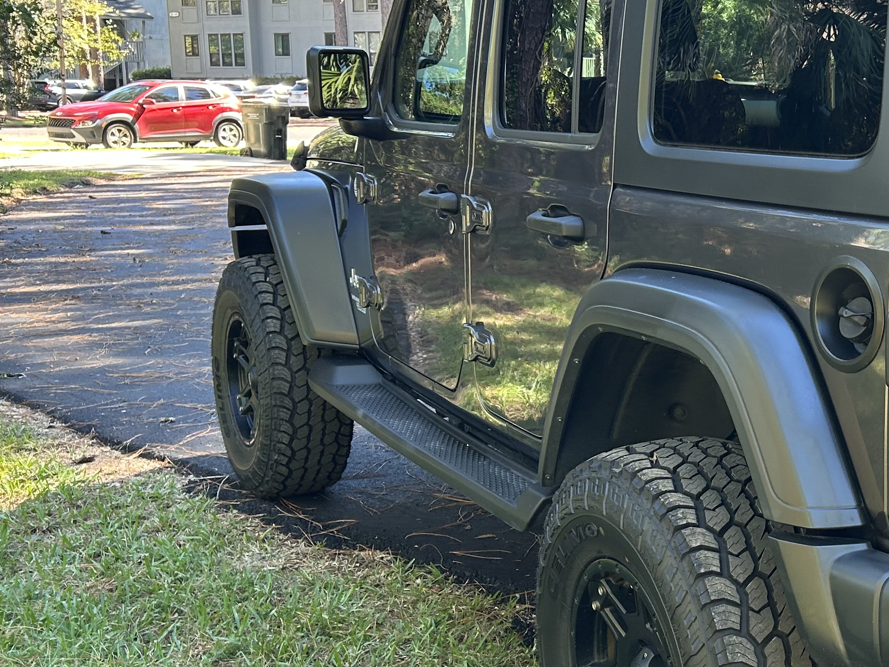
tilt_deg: -10.4
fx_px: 1413
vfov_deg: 26.6
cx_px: 832
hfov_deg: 32.8
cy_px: 329
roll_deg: -2.7
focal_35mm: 55
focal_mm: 5.7
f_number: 1.5
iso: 64
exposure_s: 1/144
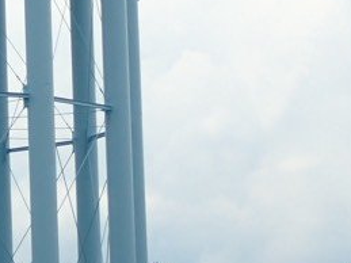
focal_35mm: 245
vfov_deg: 6.0
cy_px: -20
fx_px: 2483
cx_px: -160
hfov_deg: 7.9
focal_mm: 11.09
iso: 100
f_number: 5
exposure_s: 1/500
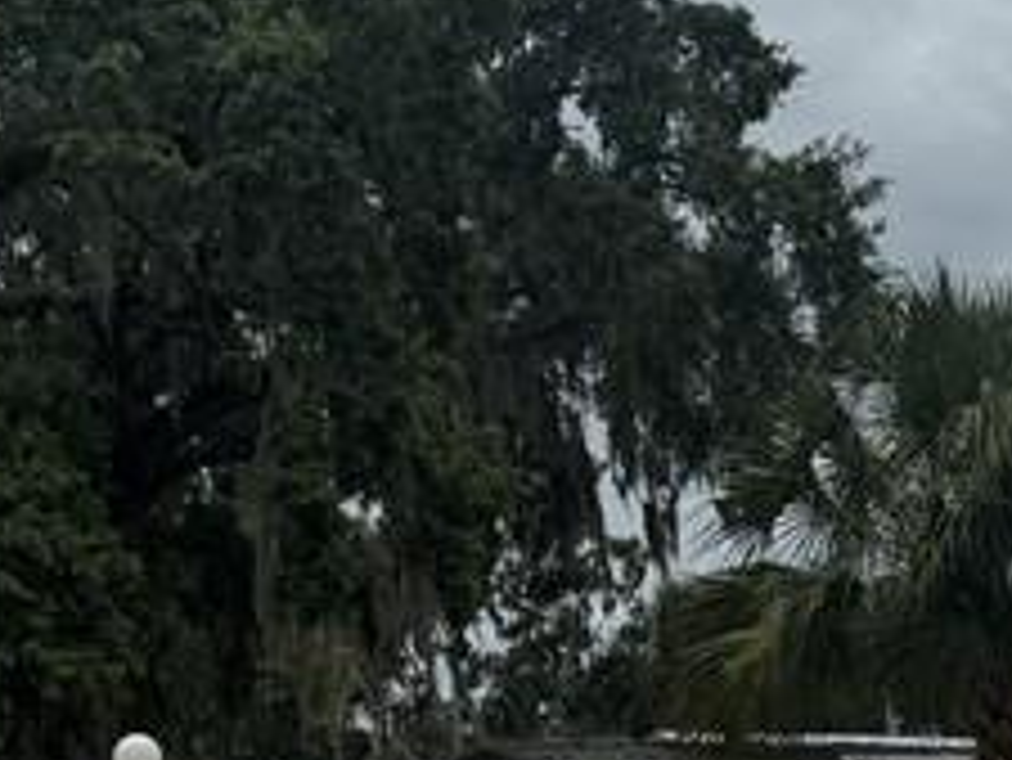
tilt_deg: +3.0
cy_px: 684
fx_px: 3188
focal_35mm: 109
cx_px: 508
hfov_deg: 18.0
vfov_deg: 13.5
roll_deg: -0.4
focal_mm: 6.76
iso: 80
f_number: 1.78
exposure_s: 1/9009
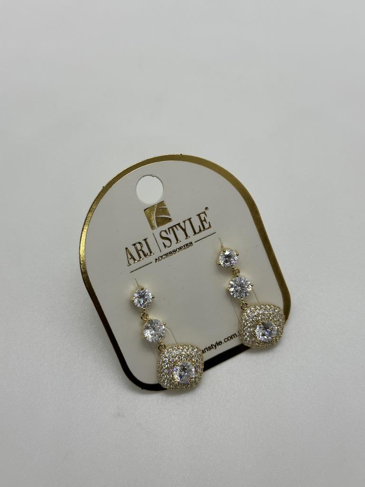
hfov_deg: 30.3
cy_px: 244
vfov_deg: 39.7
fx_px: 675
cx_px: 182
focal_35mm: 48
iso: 64
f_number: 1.78
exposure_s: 1/255
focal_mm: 6.86
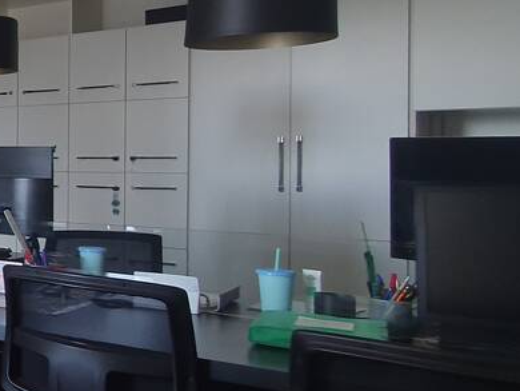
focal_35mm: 48
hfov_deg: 22.9
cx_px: -401
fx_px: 721
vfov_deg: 30.2
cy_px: 143
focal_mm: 1.8
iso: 50
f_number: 2.2
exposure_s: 1/60
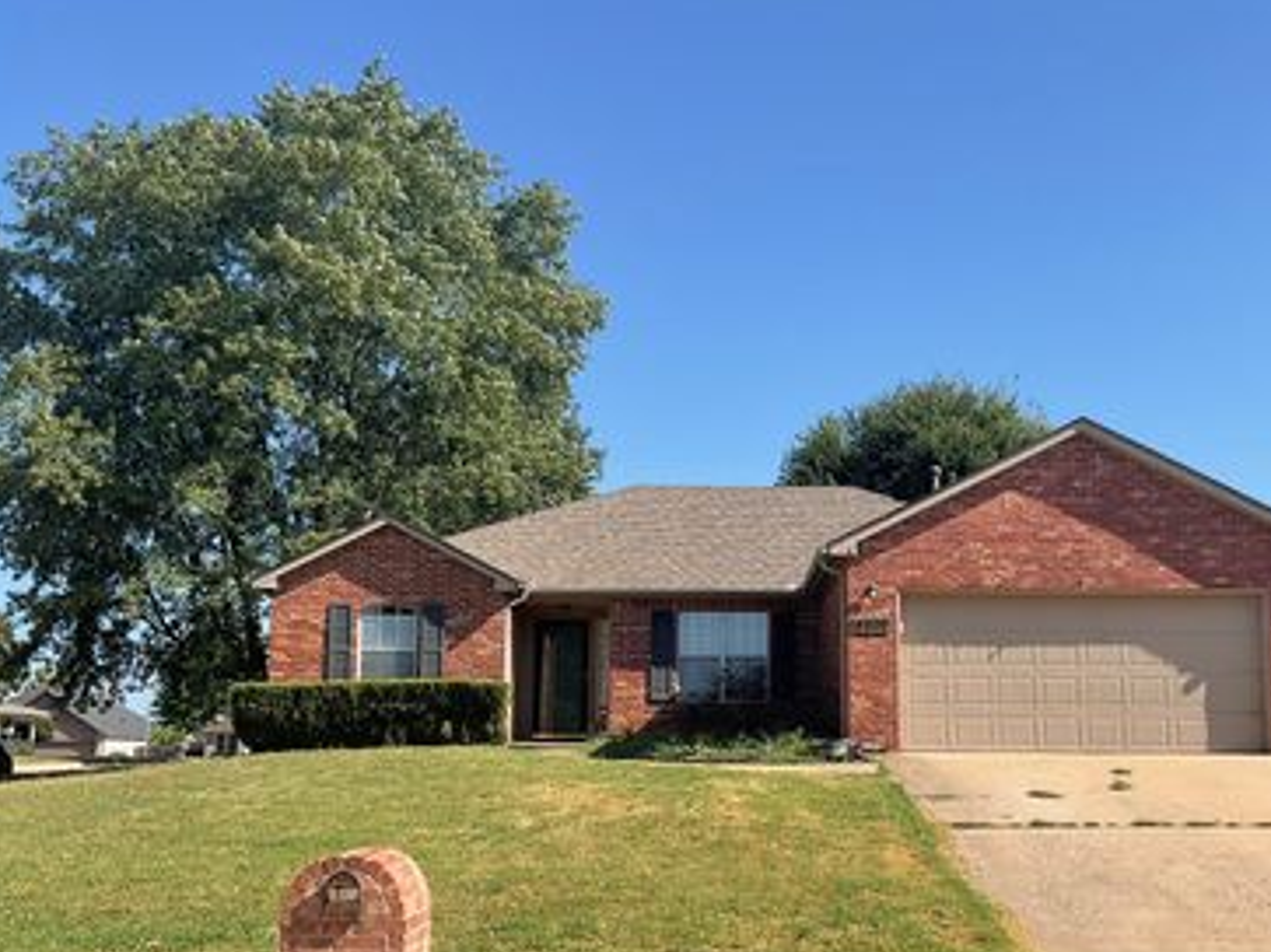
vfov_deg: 35.8
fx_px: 1468
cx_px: 802
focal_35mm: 40
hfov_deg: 46.4
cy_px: 583
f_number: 1.8
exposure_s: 1/1912
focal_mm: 3
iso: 16
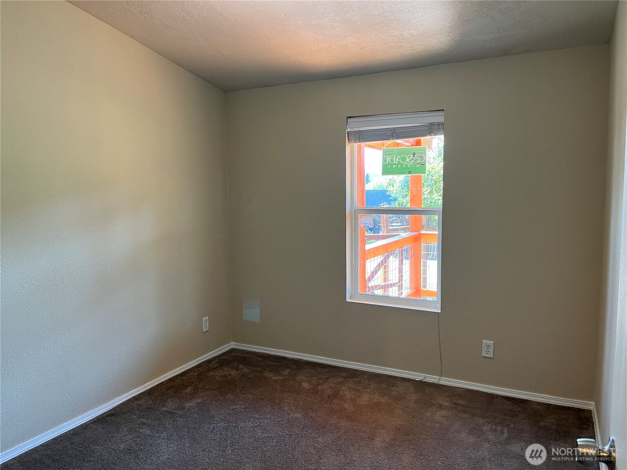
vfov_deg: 53.1
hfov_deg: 67.3
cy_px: 235
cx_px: 314
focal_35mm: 26
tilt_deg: -5.5
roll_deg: +1.0
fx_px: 471
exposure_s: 1/60
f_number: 1.6
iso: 100
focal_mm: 5.1
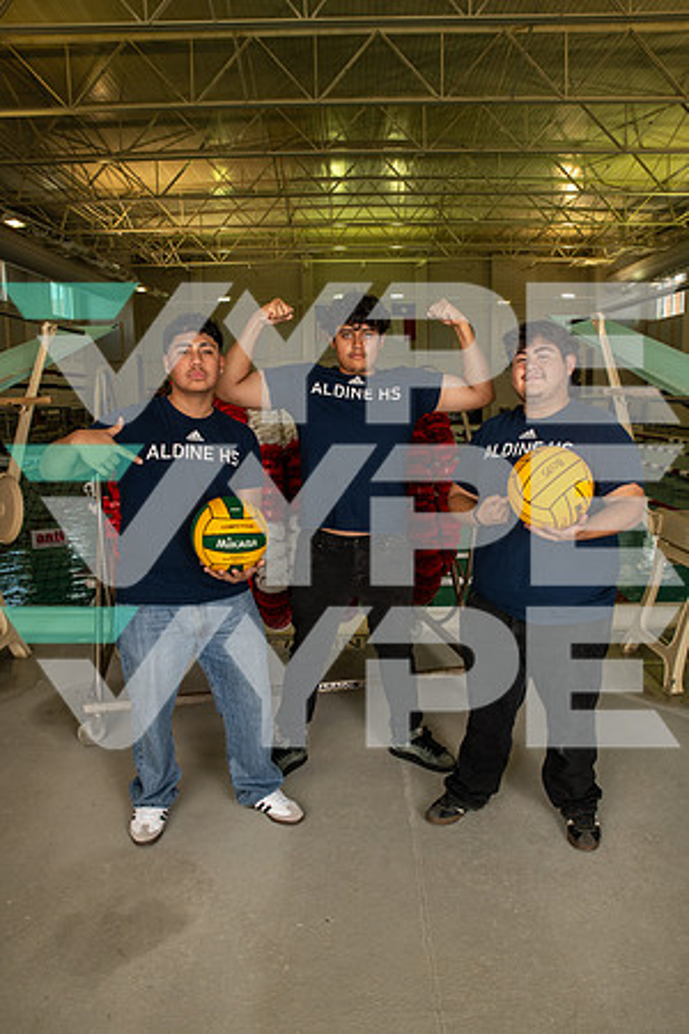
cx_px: 344
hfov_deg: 53.1
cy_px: 517
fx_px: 689
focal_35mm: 24
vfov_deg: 73.7
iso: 500
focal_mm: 24
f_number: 7.1
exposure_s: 1/250
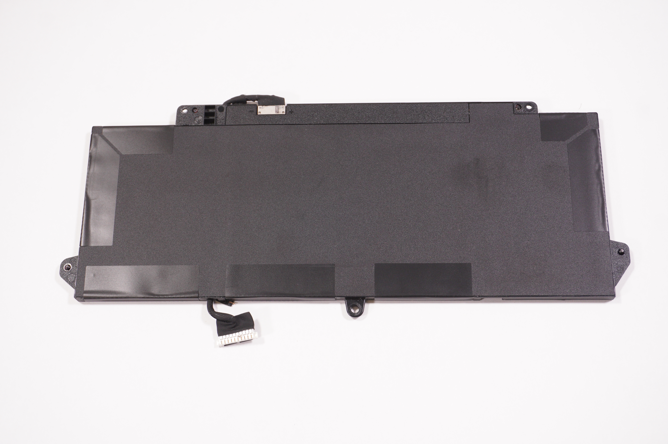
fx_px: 890
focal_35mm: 48
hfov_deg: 41.1
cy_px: 222
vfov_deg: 28.0
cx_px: 334
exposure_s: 1/100
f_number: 6.3
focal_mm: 32
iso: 640
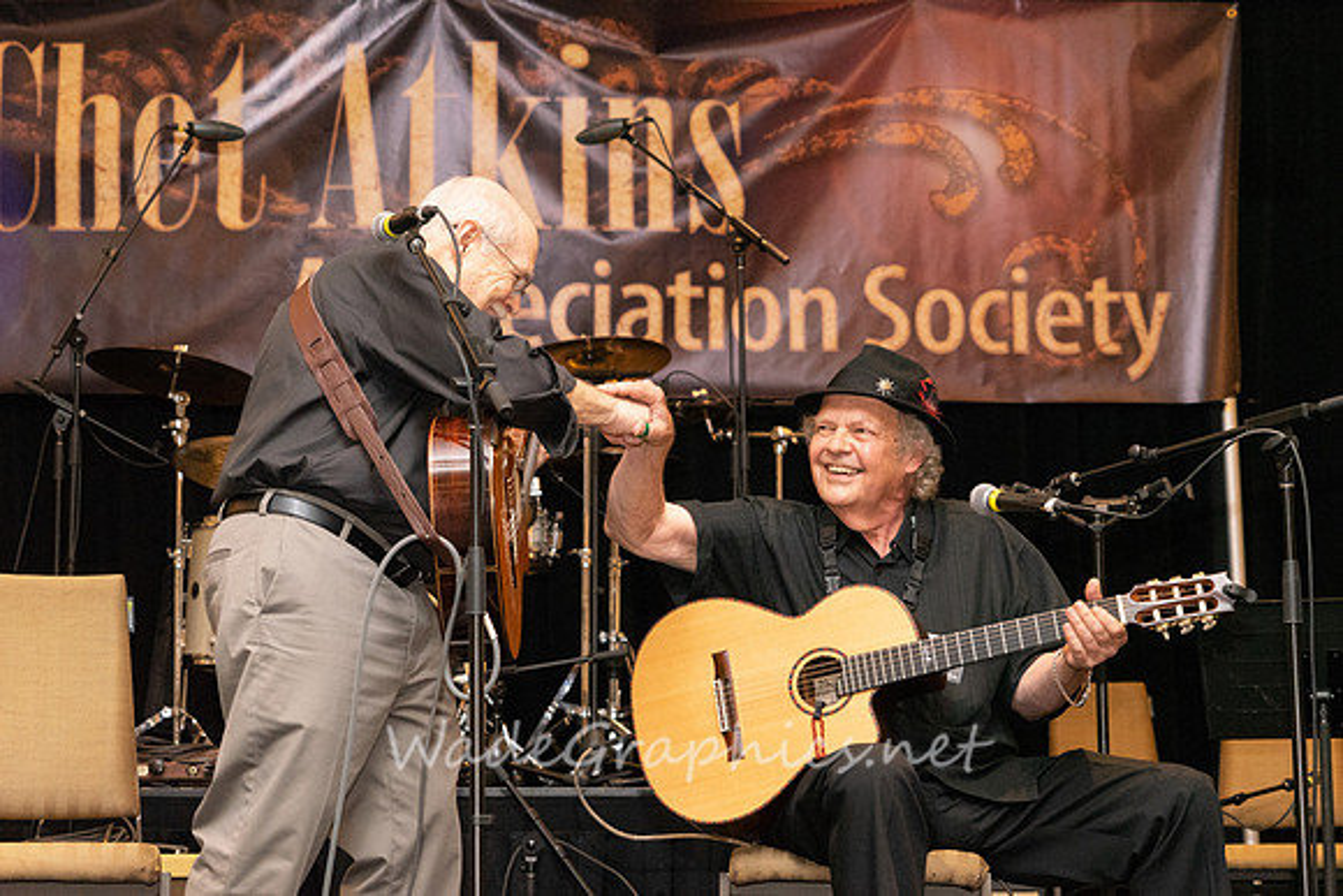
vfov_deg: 16.1
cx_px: 672
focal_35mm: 85
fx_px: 3172
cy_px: 448
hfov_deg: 23.9
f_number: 6.3
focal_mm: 85
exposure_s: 1/200
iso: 6400
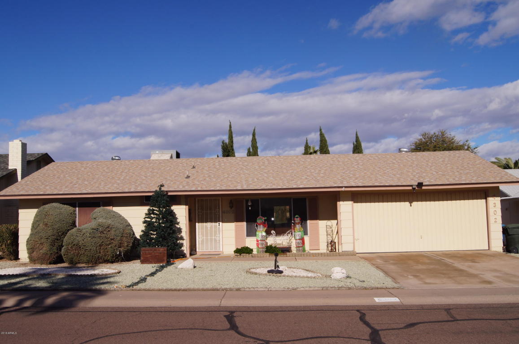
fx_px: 518
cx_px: 260
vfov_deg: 36.8
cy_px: 172
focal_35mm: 36
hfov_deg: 53.2
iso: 100
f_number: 20
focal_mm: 24
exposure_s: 1/160
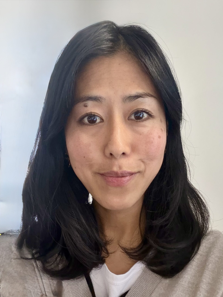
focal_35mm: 30
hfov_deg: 46.8
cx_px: 112
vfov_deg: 60.0
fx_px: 258
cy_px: 148
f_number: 1.9
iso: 640
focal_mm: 2.71
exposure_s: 1/25
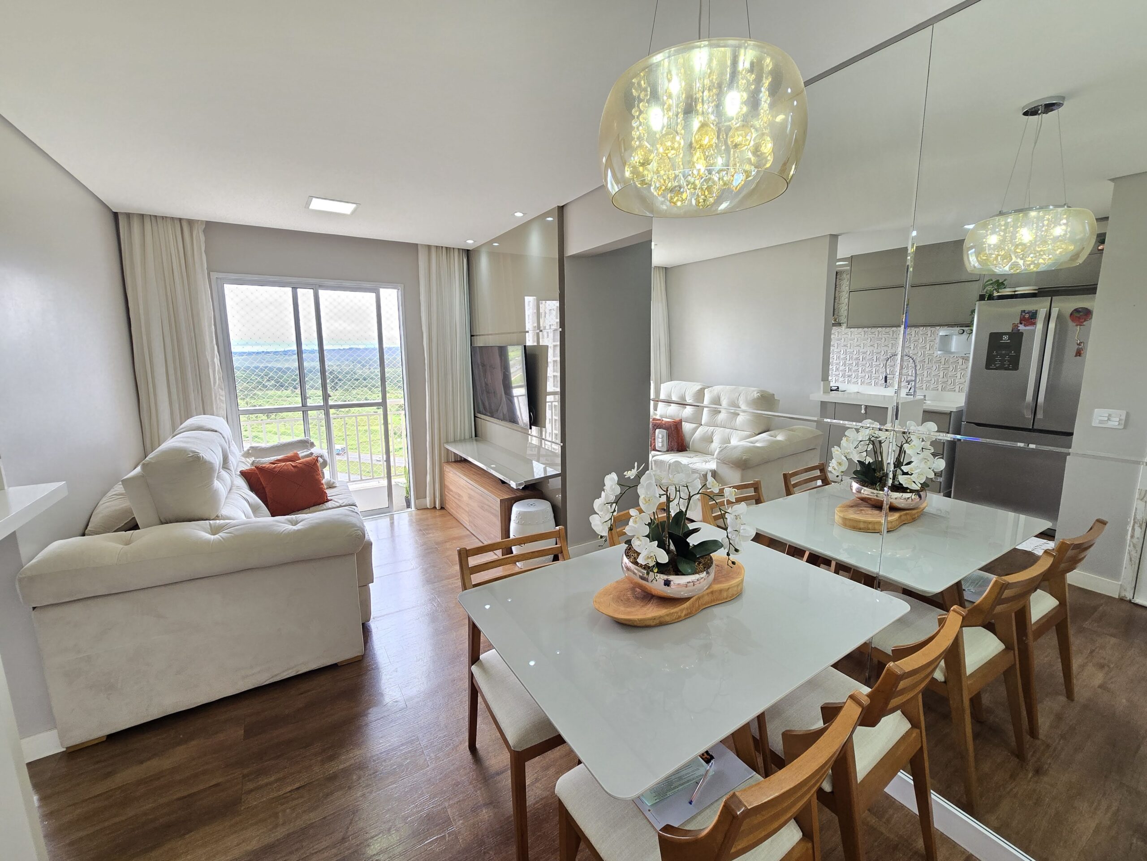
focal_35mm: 13
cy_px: 430
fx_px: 431
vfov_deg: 89.9
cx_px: 574
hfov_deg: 106.2
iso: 64
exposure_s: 1/60
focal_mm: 2.2
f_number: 2.2
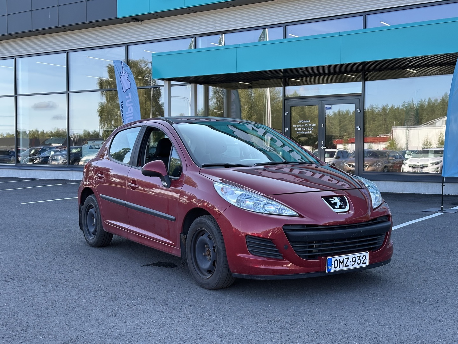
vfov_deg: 30.3
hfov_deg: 39.7
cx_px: 229
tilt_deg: -2.1
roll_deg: +0.5
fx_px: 635
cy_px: 172
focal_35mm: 48
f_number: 1.78
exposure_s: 1/358
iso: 64
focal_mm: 6.86
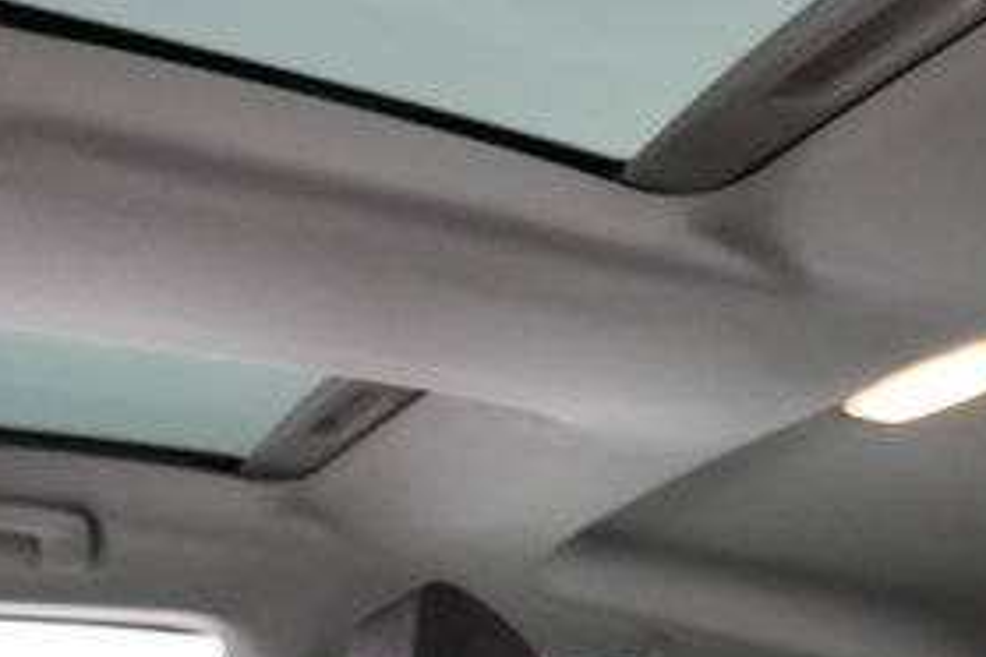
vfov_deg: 30.5
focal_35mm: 39
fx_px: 1068
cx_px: 466
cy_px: -69
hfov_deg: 49.5
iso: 10000
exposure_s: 1/100
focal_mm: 17
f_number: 5
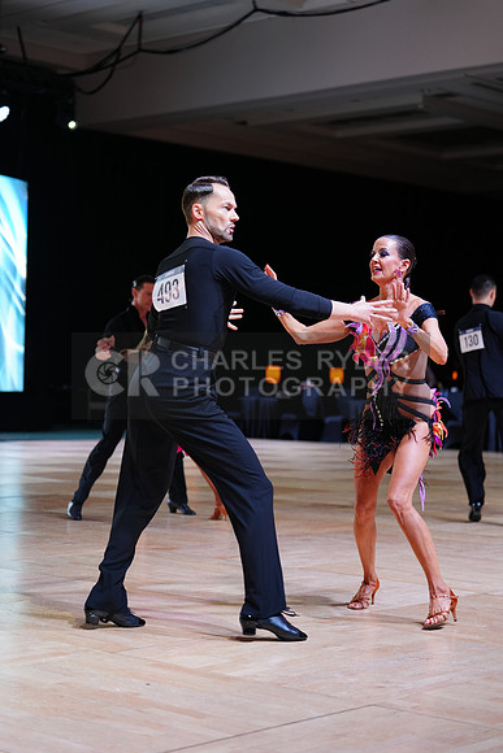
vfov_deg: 28.8
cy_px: 376
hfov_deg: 19.5
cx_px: 252
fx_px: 1466
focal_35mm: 70
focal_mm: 70
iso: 640
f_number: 2.8
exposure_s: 1/400
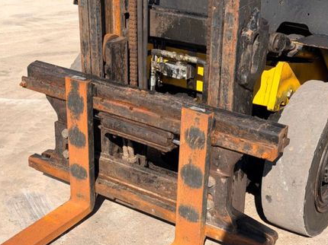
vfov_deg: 21.9
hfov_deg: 28.8
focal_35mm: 67
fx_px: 634
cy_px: 153
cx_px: 116
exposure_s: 1/3226
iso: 80
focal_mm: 6.76
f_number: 1.78
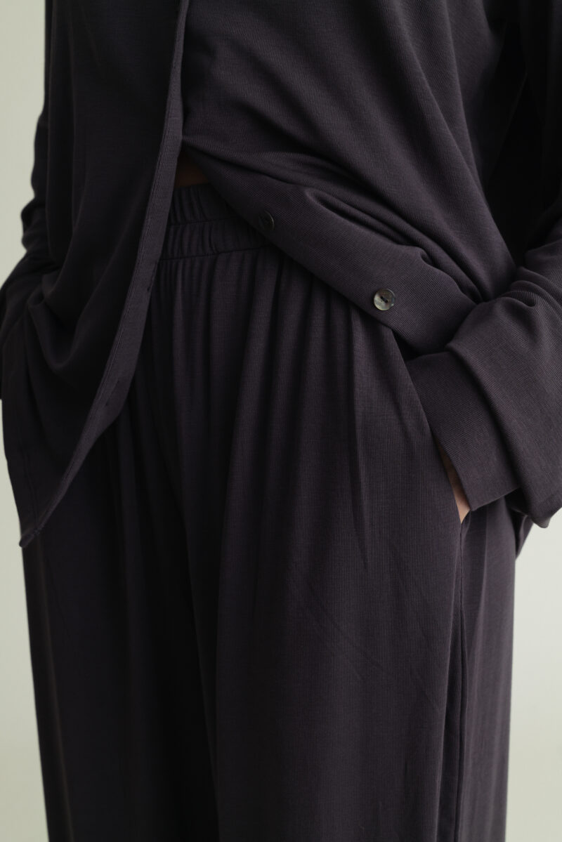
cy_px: 421
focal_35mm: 48
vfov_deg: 41.1
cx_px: 281
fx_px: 1123
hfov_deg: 28.1
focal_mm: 48
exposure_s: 1/250
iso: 200
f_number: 9
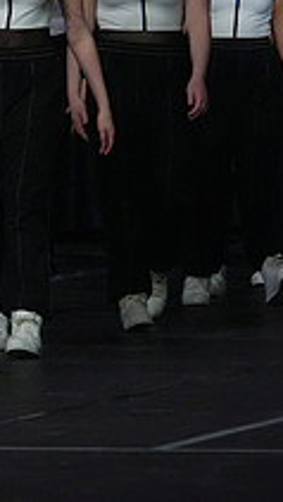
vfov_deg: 3.8
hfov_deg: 2.1
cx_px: -392
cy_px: 44
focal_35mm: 575
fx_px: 7655
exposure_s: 1/1000
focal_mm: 200
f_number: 5
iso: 12800
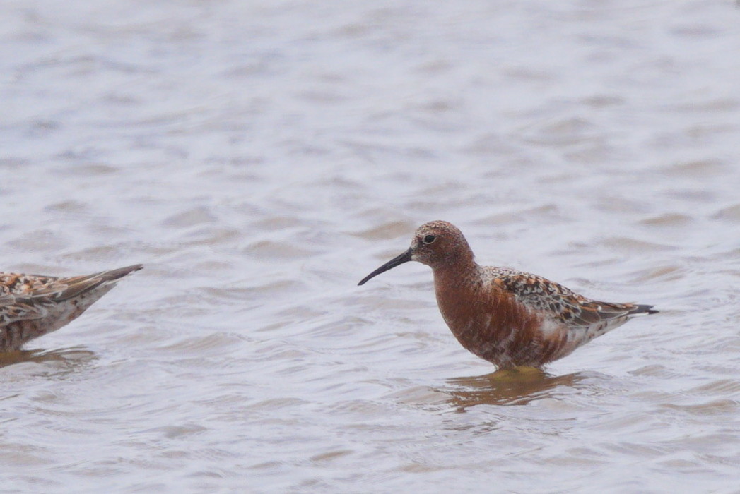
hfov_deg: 3.4
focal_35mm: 600
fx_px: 12343
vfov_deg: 2.3
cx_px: 370
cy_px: 247
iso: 500
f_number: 6.3
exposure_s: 1/800
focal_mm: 600
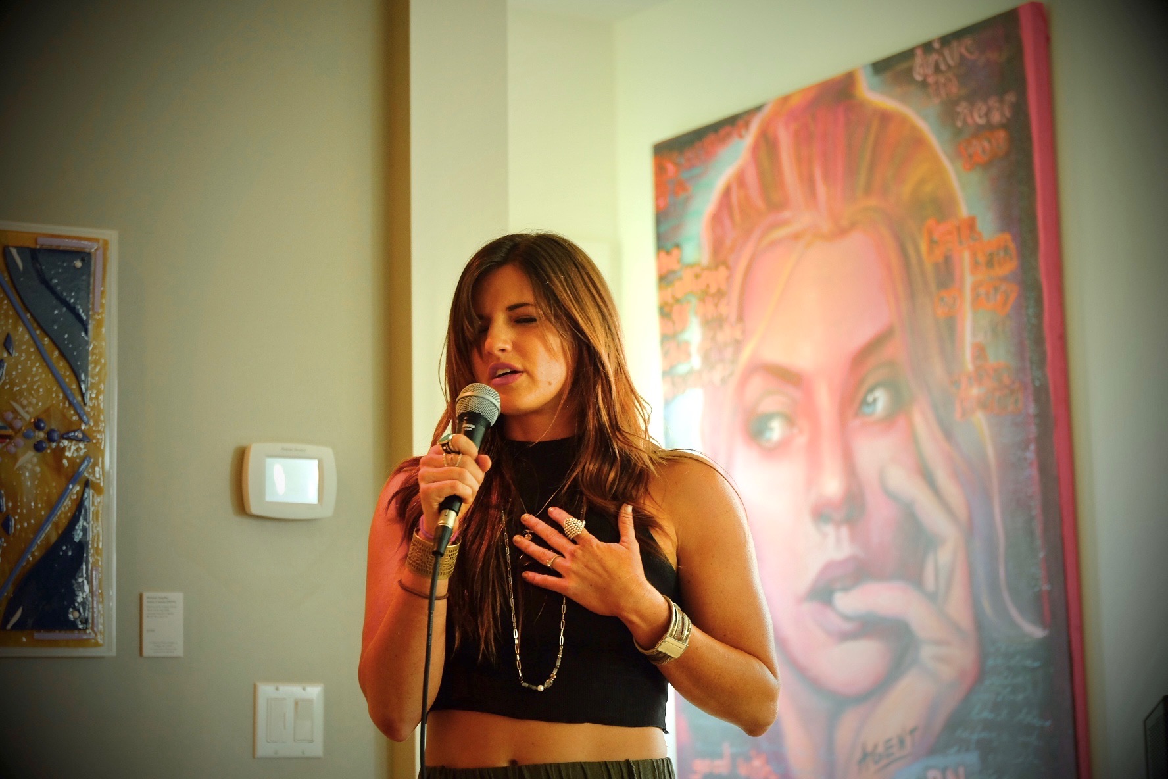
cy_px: 390
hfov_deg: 27.0
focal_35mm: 75
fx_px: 2433
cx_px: 584
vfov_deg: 18.2
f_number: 2.8
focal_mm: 50
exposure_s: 1/56
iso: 800
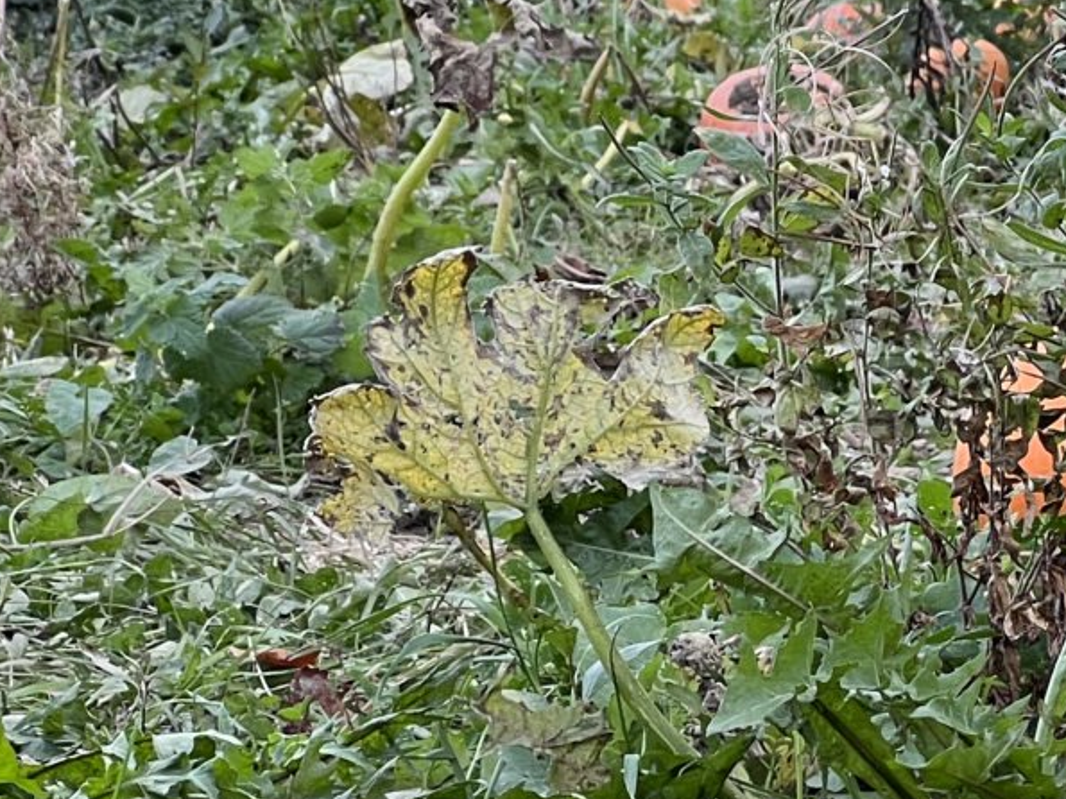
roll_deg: +1.2
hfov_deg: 7.3
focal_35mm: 265
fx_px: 8159
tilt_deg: -5.7
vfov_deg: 5.6
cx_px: 1777
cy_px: 597
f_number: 2.8
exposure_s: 1/99
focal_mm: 9
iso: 40
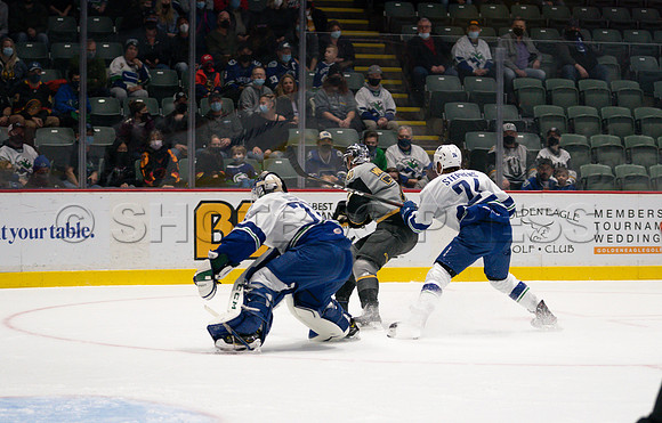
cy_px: 227
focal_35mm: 113
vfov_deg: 11.8
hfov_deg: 18.3
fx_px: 2051
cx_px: 418
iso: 2000
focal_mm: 72
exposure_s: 1/1250
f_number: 2.8
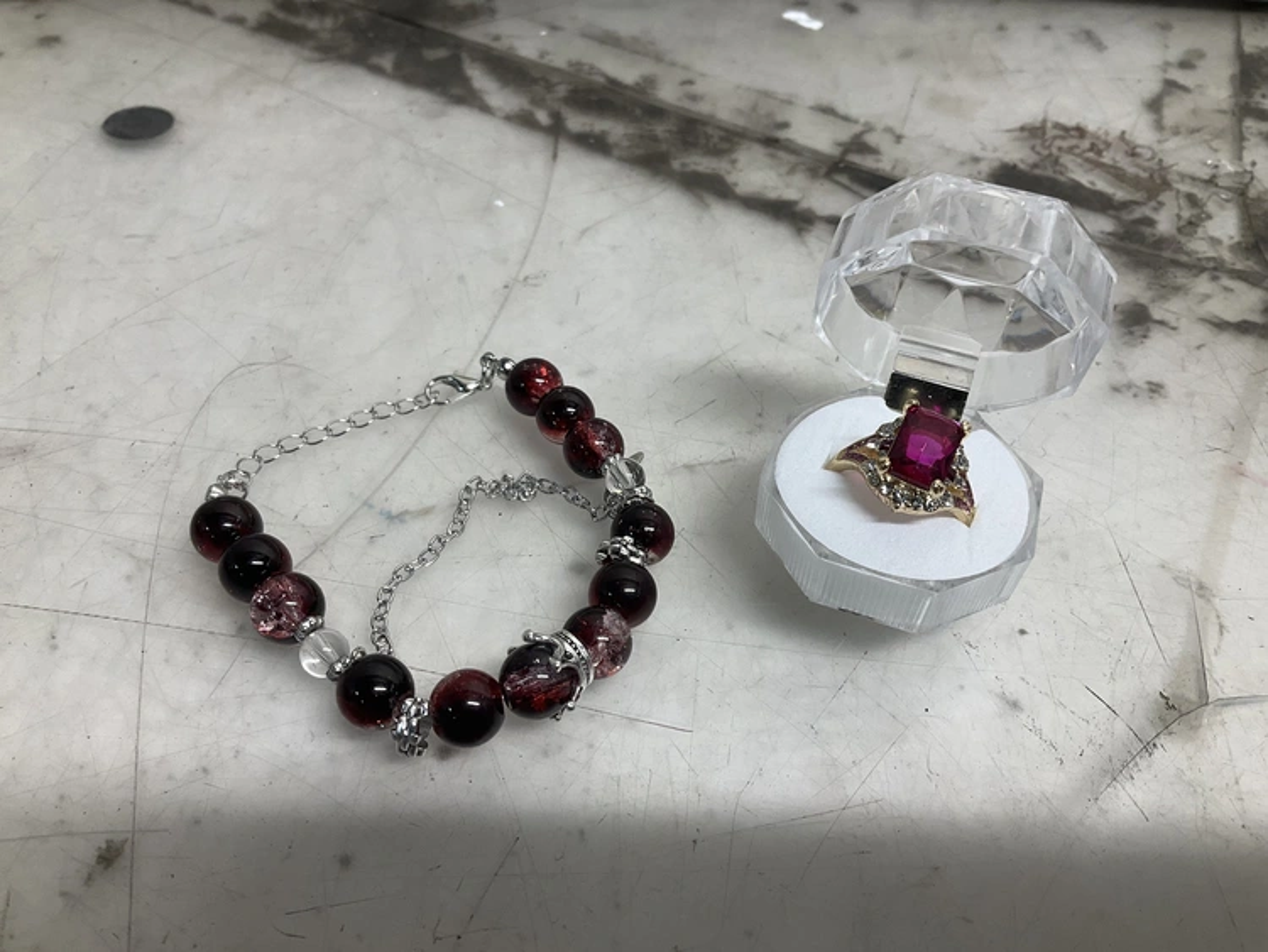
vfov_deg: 48.3
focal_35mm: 29
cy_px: 476
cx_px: 634
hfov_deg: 61.6
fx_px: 1063
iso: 64
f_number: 1.8
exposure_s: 1/120
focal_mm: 3
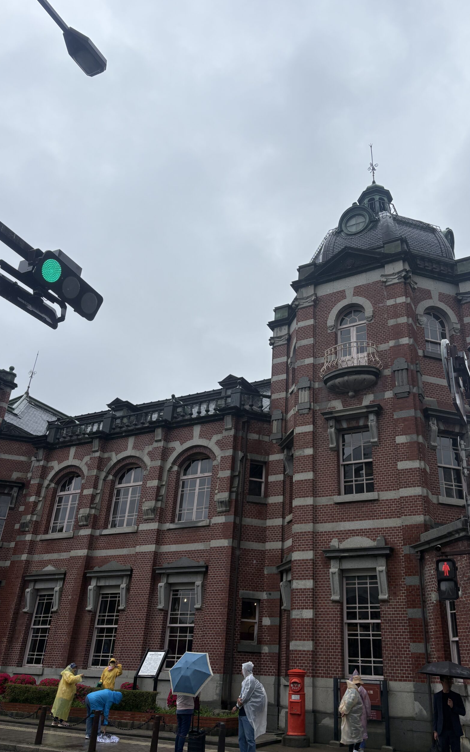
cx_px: 268
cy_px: 372
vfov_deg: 66.5
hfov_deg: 44.4
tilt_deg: +27.0
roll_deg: -2.6
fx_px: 574
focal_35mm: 28
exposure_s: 1/1667
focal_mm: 5.96
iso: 50
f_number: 1.6
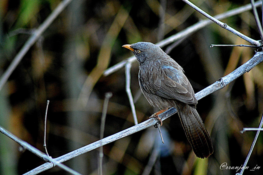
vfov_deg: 3.1
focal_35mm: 450
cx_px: 132
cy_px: 88
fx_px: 3287
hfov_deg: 4.6
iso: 2200
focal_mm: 300
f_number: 5.6
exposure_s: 1/500
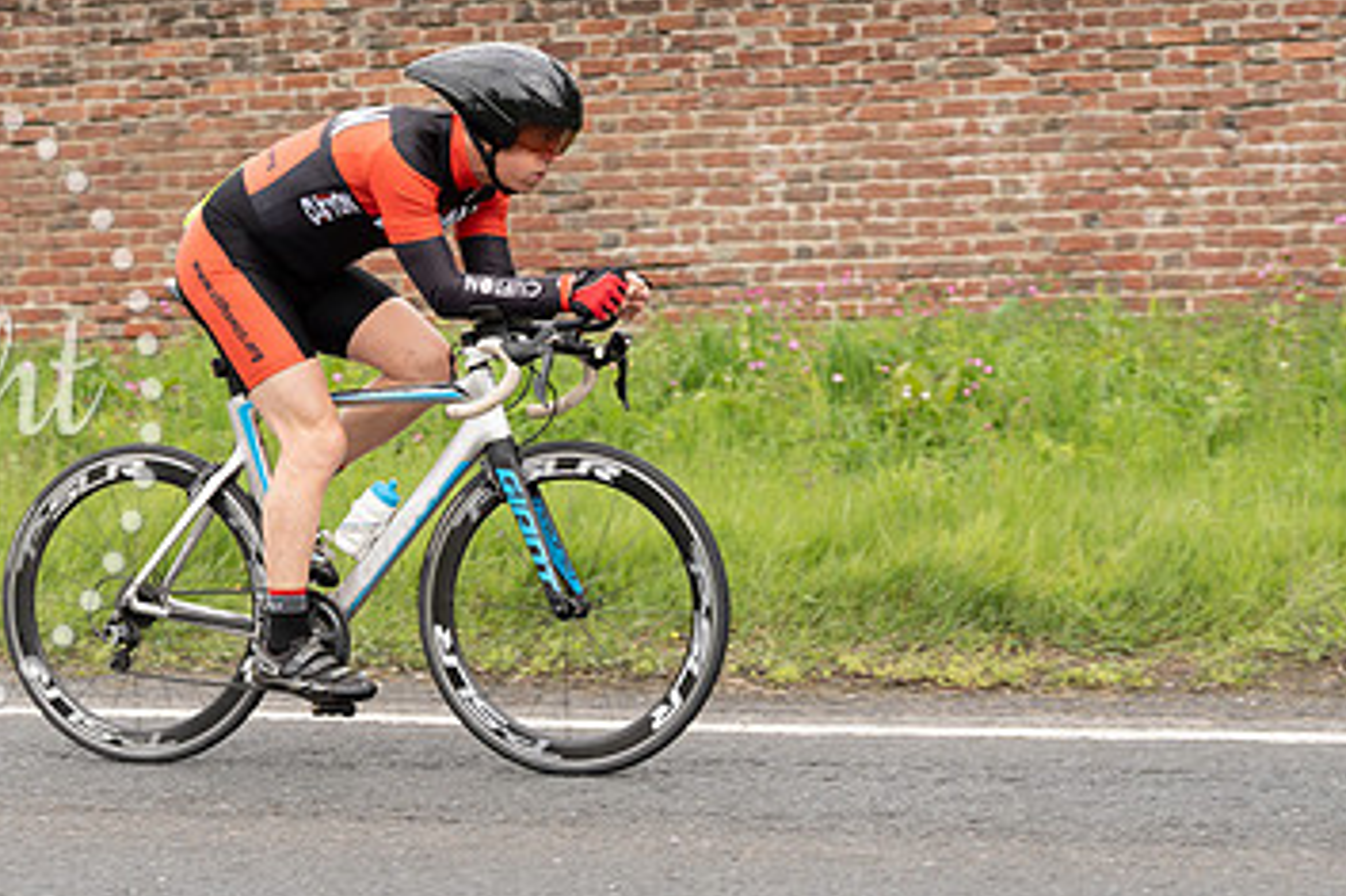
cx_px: 397
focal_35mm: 116
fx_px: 4335
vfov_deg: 11.8
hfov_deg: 17.6
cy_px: 200
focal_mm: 70
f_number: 3.5
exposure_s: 1/1000
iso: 320
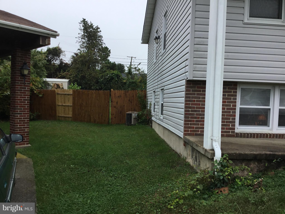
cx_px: 142
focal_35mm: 31
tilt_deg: -2.3
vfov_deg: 45.4
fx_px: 255
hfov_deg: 58.4
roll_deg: -1.9
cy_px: 107
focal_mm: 3.3
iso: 25
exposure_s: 1/570
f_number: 2.4
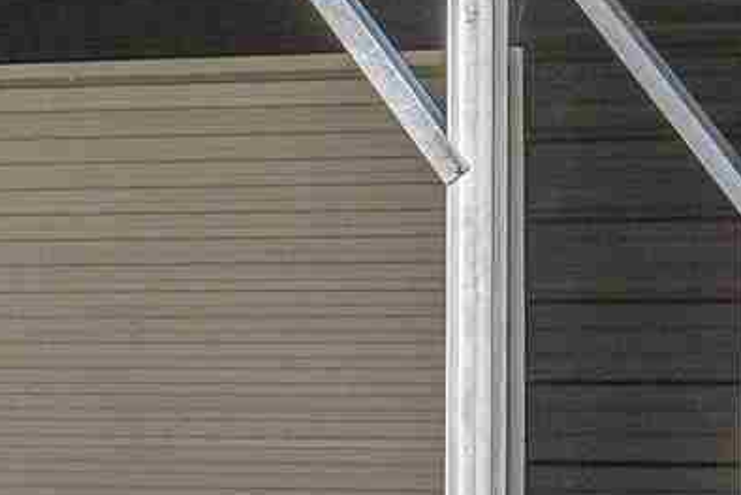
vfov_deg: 6.1
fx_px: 4653
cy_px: 518
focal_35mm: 226
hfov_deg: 8.7
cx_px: -577
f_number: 8
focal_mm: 19.1
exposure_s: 1/500
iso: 800
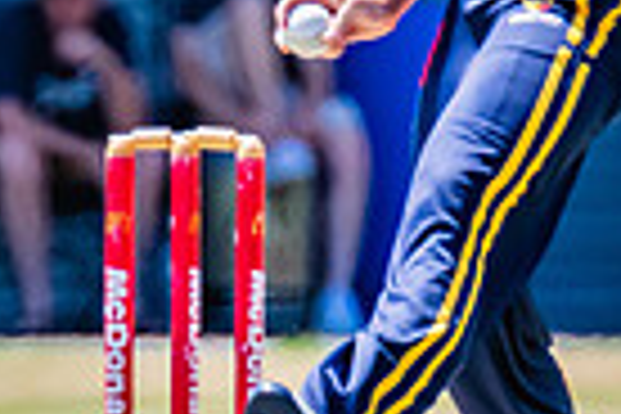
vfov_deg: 0.4
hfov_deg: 0.5
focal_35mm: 3846
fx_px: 66338
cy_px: 128
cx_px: 165
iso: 640
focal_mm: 600
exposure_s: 1/2000
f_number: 8
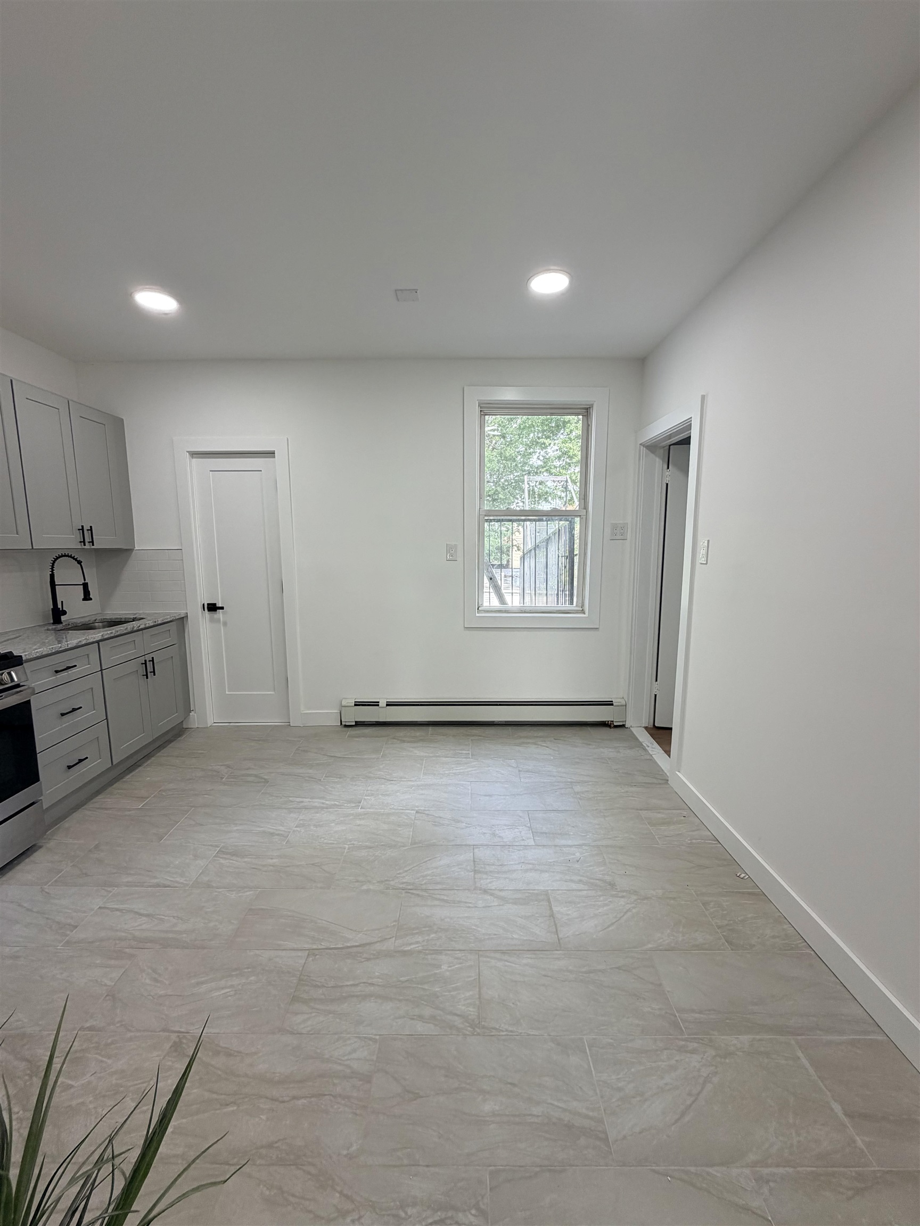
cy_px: 613
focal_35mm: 14
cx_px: 460
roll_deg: +0.1
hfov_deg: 85.7
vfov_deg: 102.1
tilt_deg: -8.7
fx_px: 496
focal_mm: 2.22
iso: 125
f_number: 2.2
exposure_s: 1/121
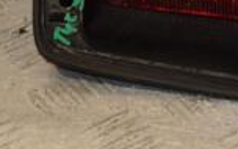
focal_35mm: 301
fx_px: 1952
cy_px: 27
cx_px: 416
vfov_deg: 4.4
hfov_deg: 6.8
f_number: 8
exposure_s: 1/200
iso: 800
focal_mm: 50
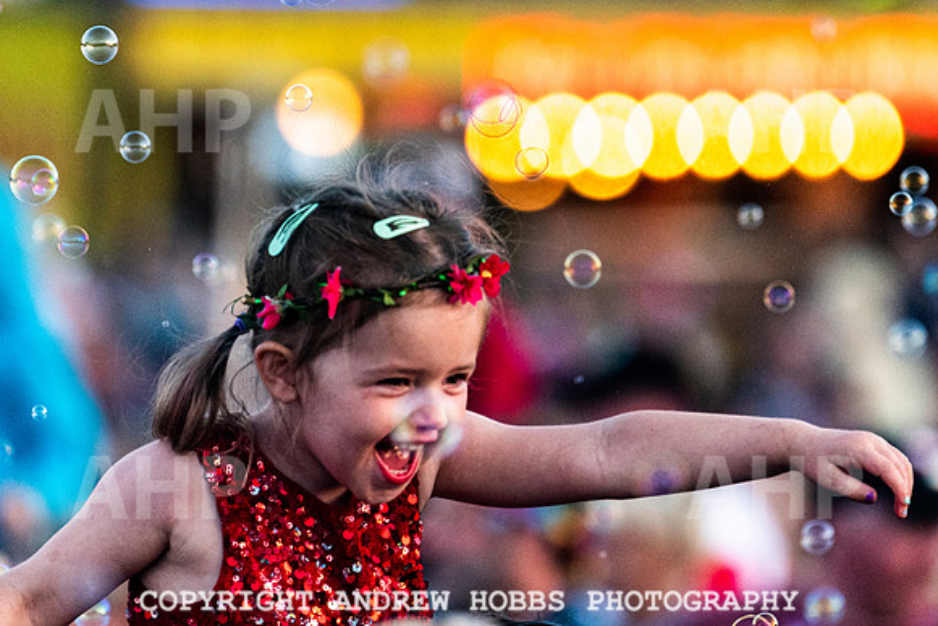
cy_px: 140
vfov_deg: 3.3
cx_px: 412
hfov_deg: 4.9
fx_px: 10962
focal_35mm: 421
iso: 800
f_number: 2.8
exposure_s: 1/1000
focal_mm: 190
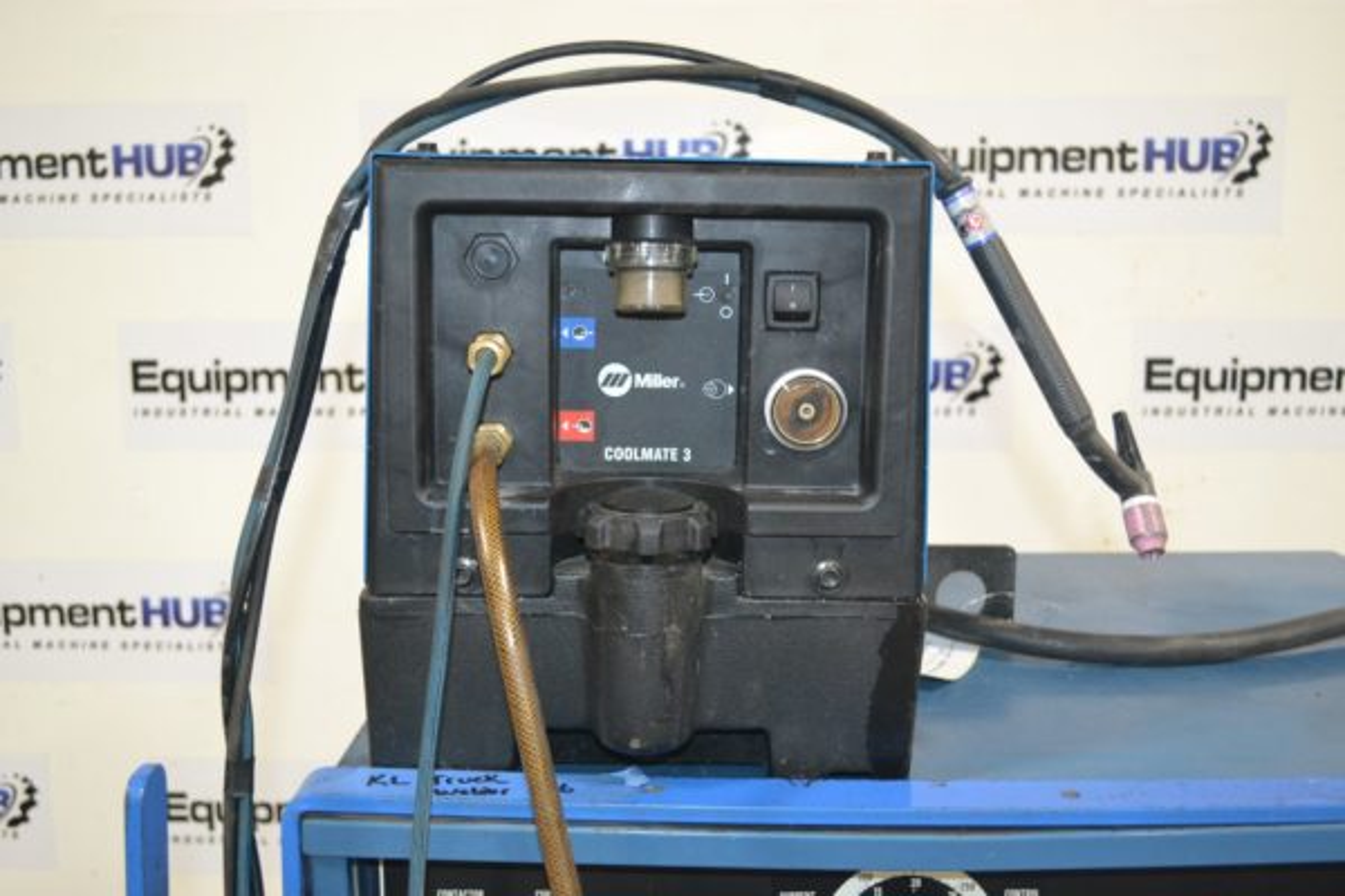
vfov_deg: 36.9
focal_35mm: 36
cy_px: 448
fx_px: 1345
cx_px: 672
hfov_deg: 53.1
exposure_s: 1/60
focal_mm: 24
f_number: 4
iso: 1600
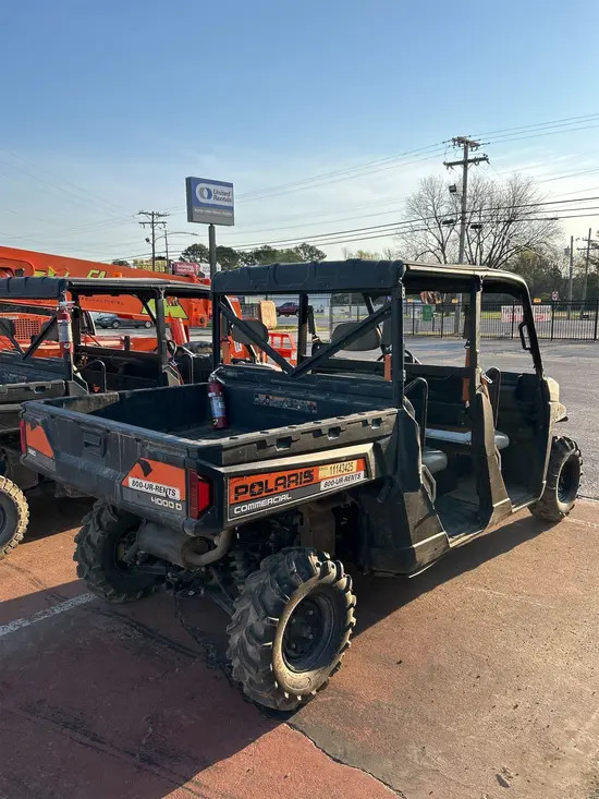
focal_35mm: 26
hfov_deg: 53.1
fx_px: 600
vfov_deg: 67.3
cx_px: 300
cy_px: 400
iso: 50
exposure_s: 1/2404
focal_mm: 5.7
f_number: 1.5
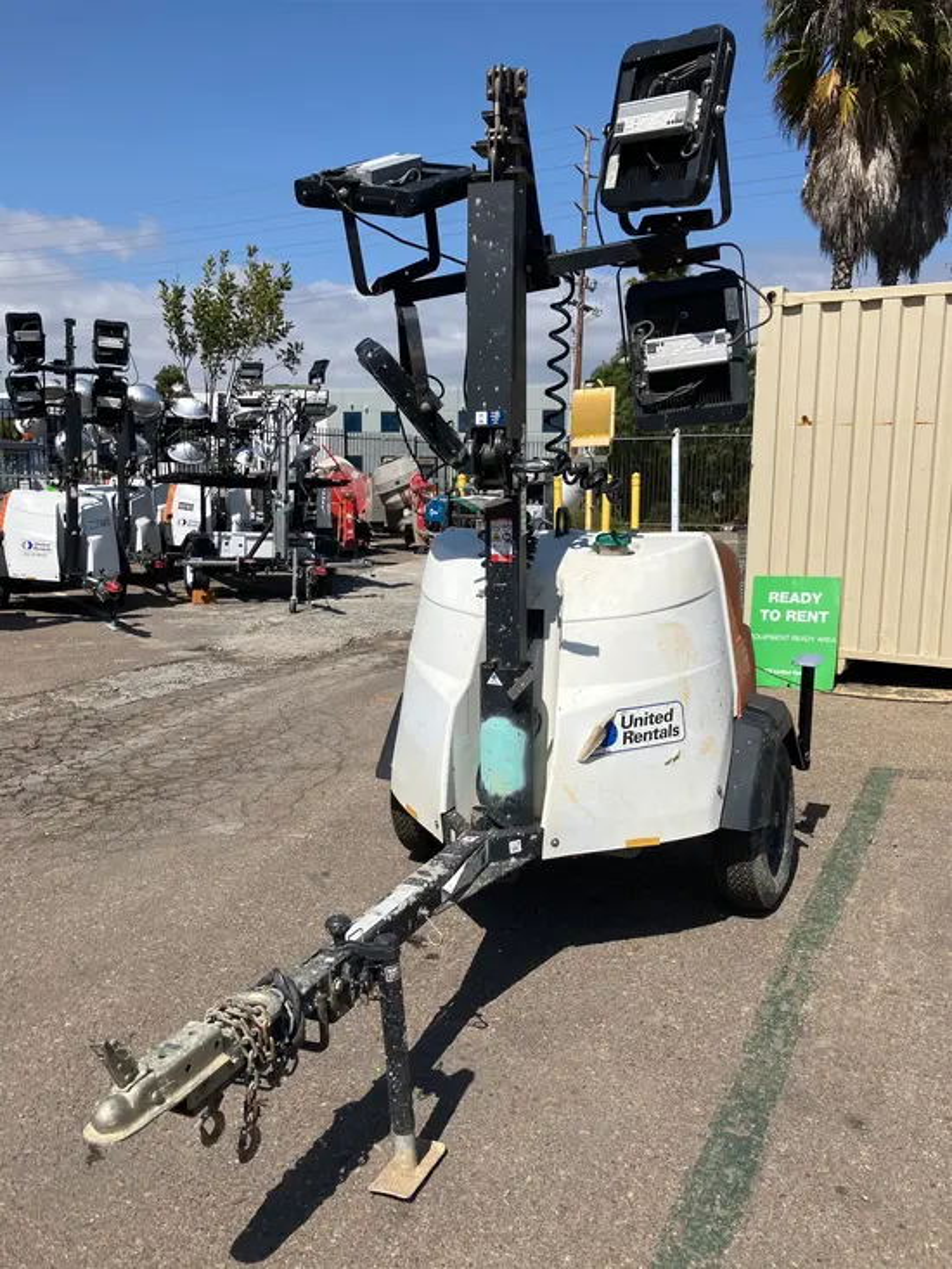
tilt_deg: -8.1
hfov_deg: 49.8
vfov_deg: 63.4
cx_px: 476
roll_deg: -1.8
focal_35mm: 28
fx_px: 1026
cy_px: 634
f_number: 1.8
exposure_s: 1/3745
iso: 32
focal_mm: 3.99
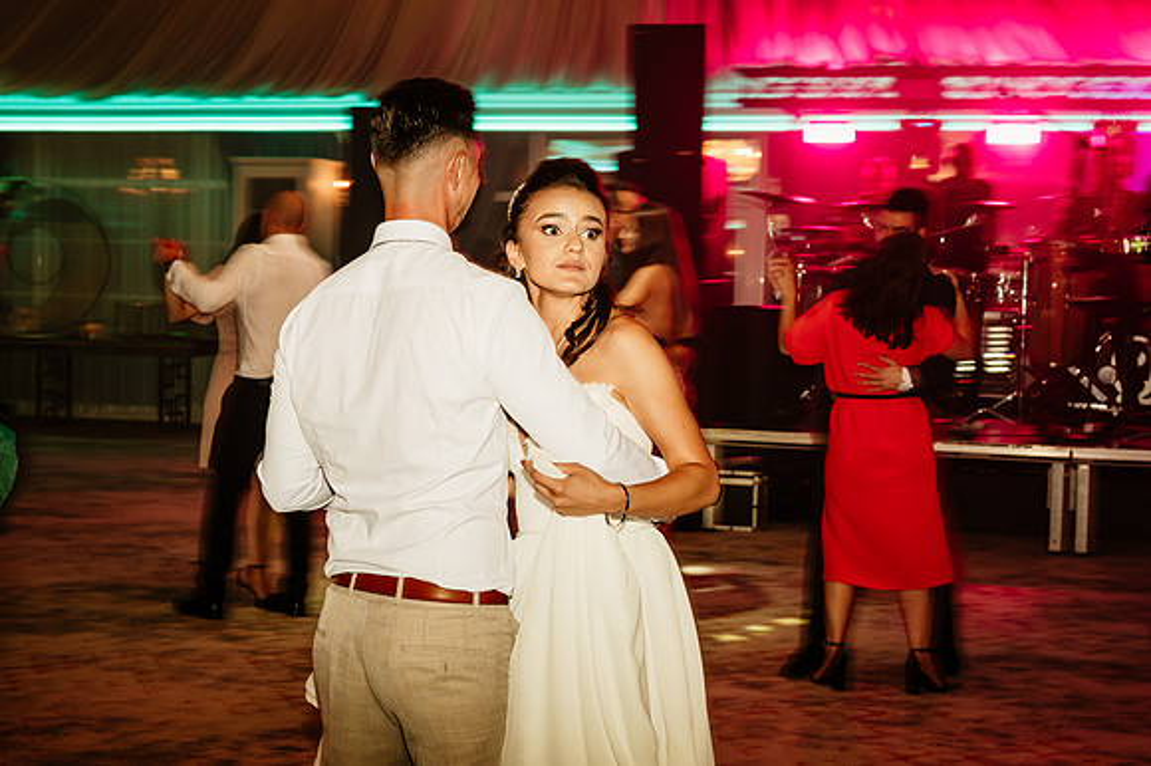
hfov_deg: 37.3
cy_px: 373
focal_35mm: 53
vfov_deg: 25.3
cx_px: 561
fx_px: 1705
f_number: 7.1
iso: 800
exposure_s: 1/25
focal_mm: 46
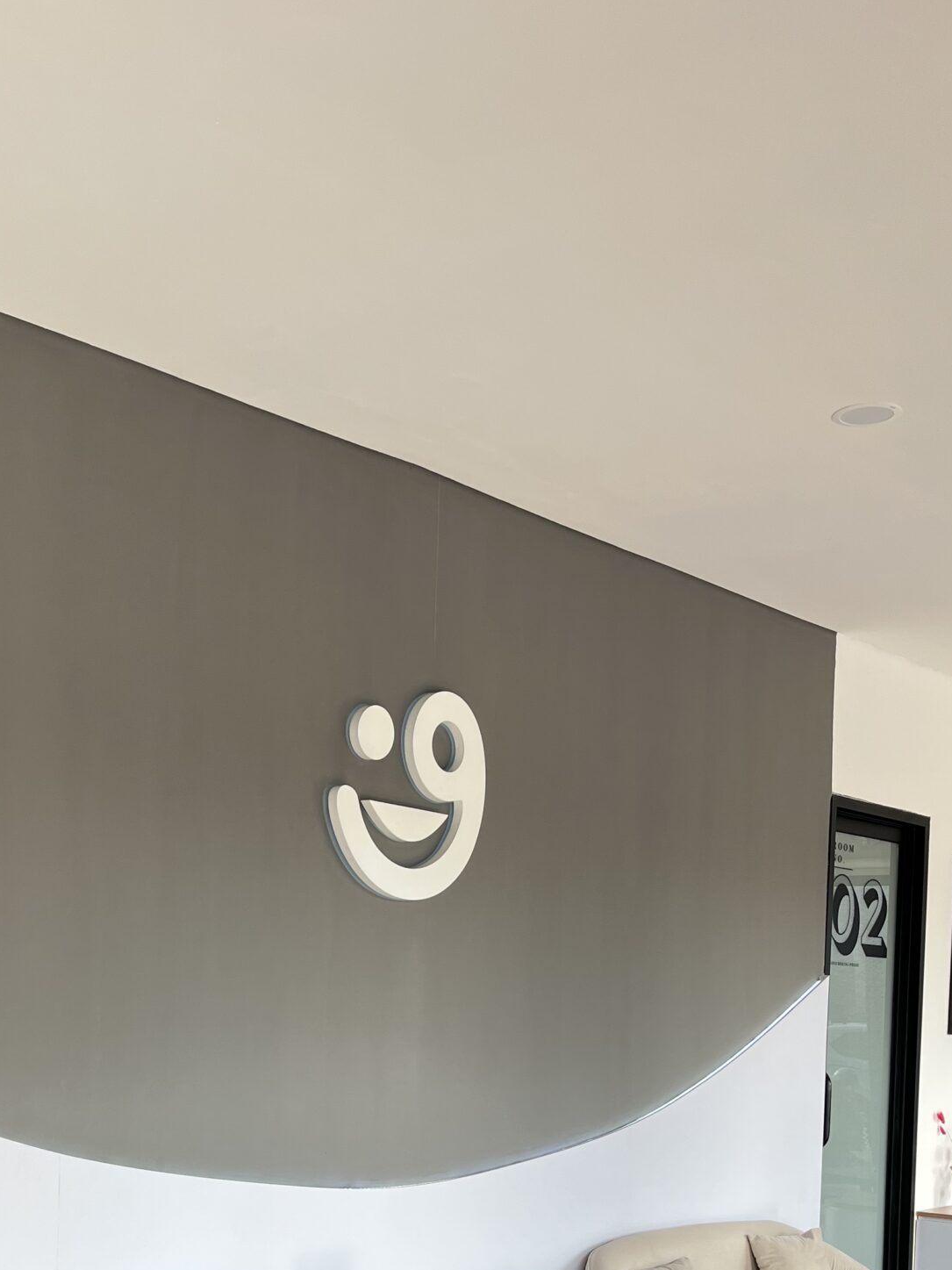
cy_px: 1080
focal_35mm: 46
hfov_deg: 31.3
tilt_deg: -2.1
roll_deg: -1.3
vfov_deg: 39.0
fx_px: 1687
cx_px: 319
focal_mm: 5.1
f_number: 1.6
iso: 32
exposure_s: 1/142
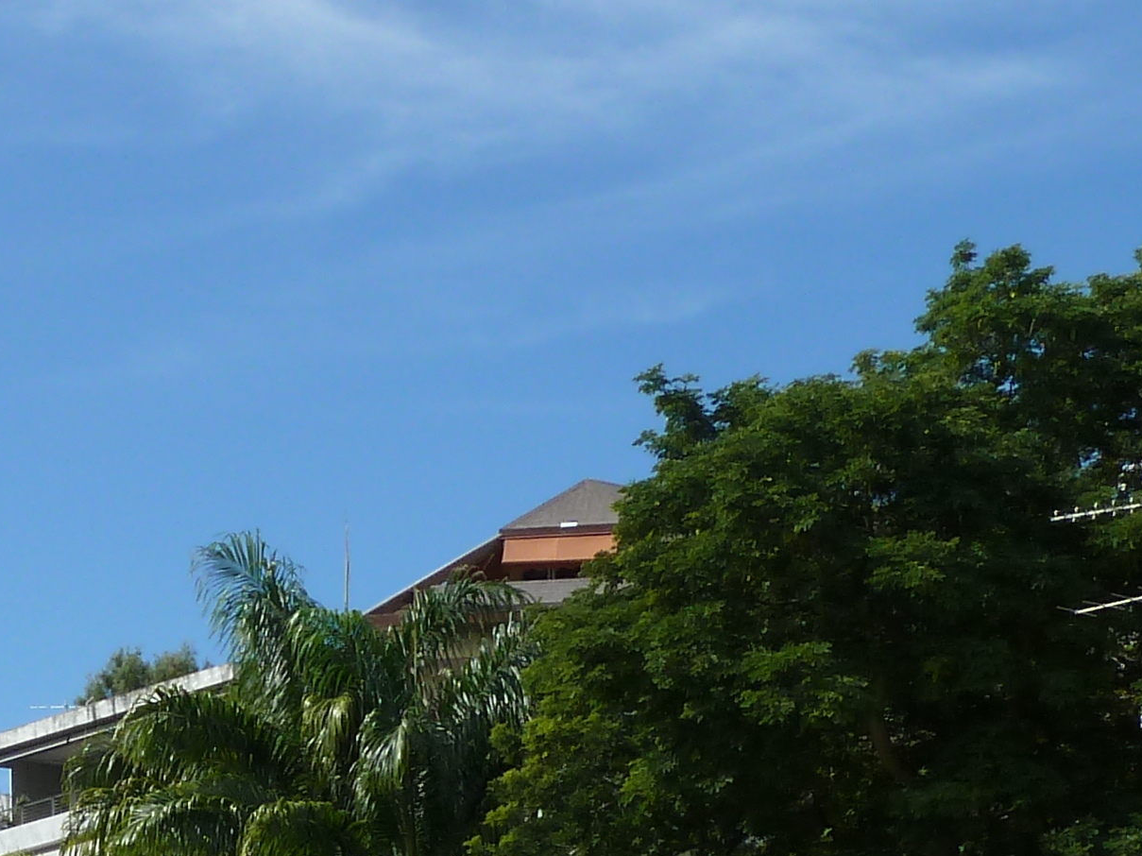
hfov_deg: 14.0
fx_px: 4584
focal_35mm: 139
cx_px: -26
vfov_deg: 10.3
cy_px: 1319
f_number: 5
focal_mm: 6.9
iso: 80
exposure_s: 1/400
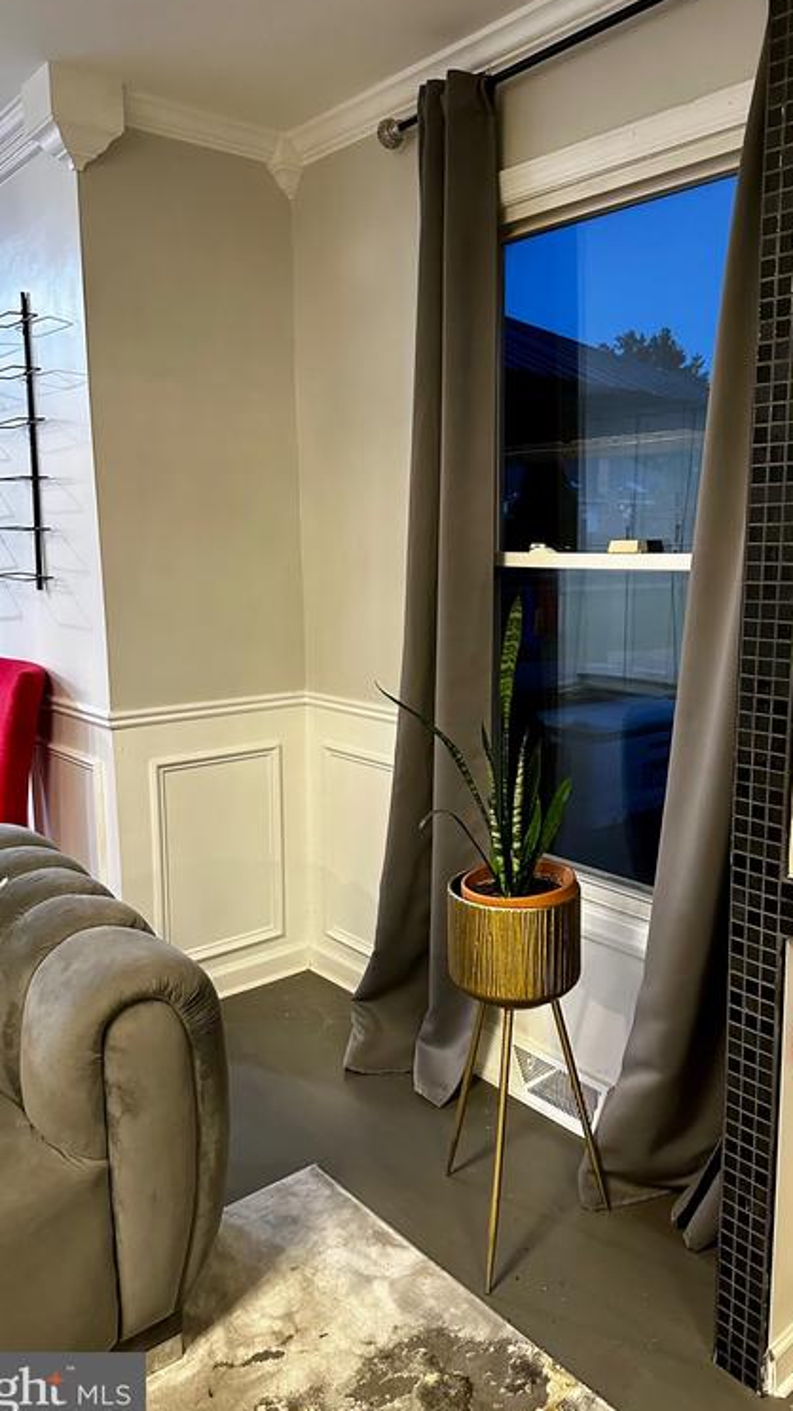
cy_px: 702
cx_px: 455
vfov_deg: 69.9
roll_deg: +0.1
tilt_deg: -9.9
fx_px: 1010
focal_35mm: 27
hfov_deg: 42.7
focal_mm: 6.86
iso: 640
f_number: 1.78
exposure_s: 1/60
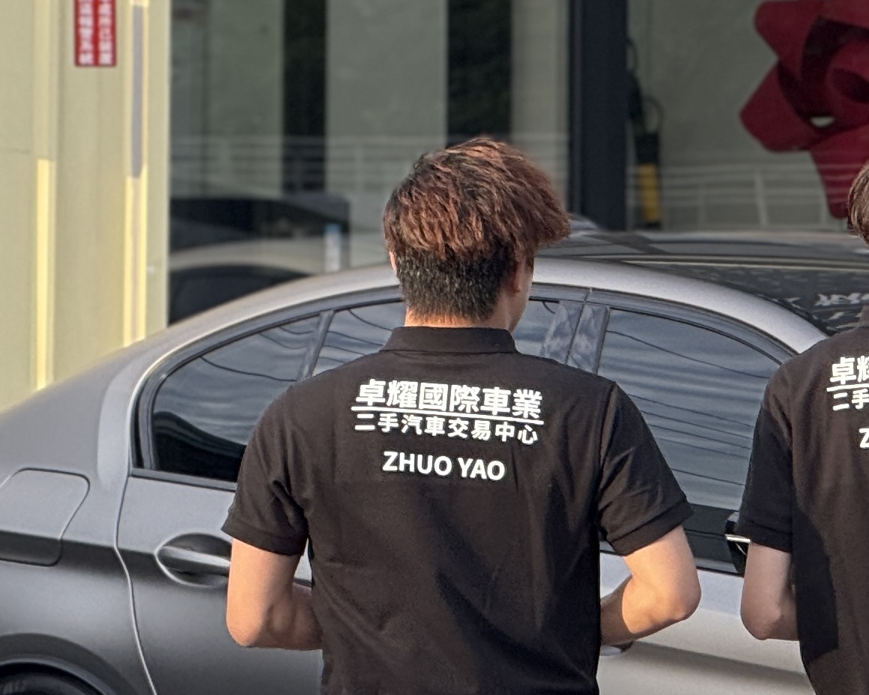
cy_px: 348
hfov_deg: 4.7
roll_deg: -0.2
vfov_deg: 3.8
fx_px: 10468
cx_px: 1432
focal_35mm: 407
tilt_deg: +0.2
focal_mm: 15.66
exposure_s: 1/242
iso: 64
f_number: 2.8
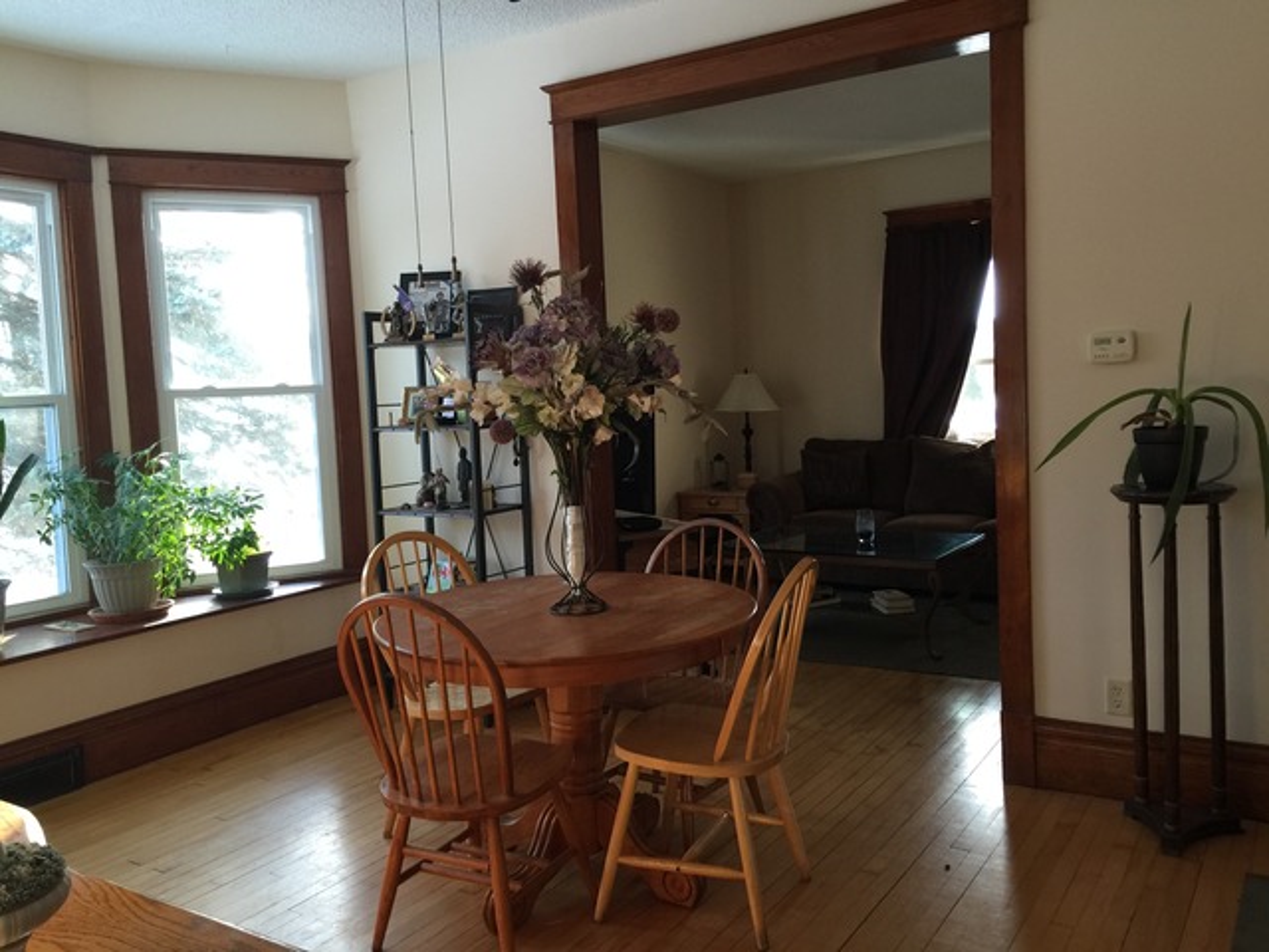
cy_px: 476
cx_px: 634
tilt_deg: -4.3
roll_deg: +1.8
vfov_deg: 48.2
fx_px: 1063
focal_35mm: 29
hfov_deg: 61.7
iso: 50
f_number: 2.2
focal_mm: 4.15
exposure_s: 1/30
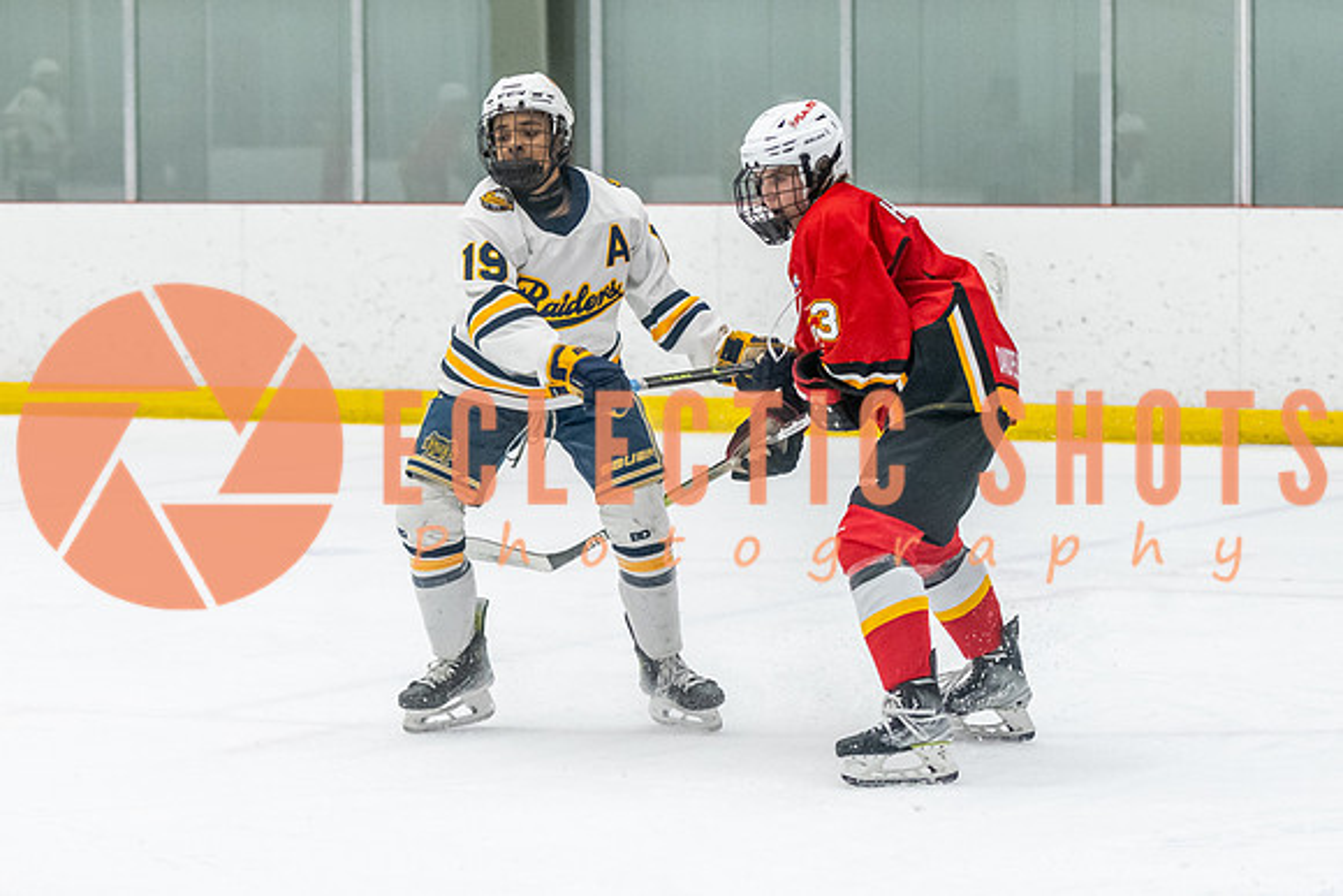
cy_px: 566
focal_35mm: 156
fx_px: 5813
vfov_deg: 8.8
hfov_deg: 13.2
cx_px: 604
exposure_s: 1/800
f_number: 2.8
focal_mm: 78
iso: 3200
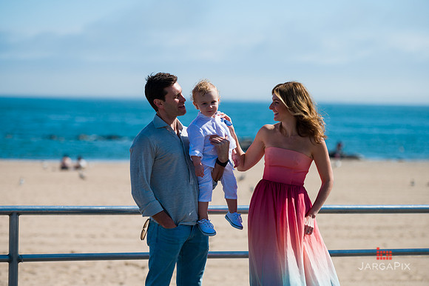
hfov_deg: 17.1
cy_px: 143
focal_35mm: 120
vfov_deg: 11.4
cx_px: 214
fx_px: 1429
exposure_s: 1/5000
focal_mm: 120
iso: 200
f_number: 3.2
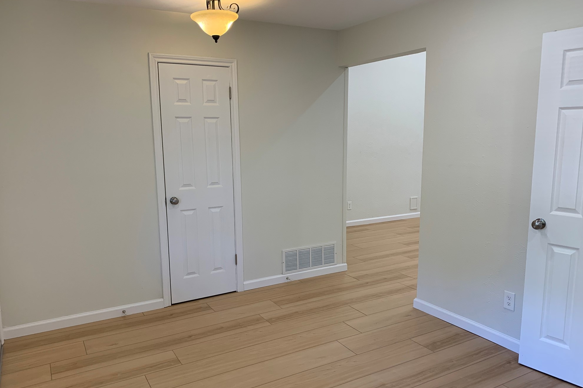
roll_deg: +0.8
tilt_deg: -9.5
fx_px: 453
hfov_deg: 65.5
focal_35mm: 28
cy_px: 204
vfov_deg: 46.4
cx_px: 292
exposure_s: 1/60
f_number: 1.8
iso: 50
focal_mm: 4.25
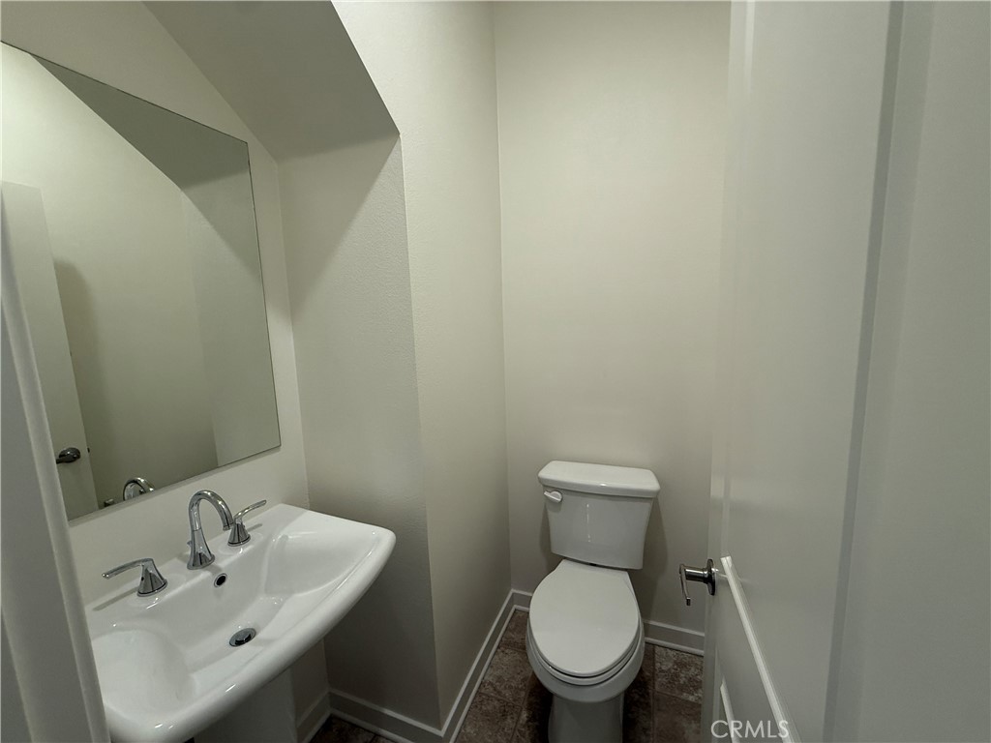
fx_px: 401
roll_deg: +3.1
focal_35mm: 14
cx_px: 496
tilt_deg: -7.8
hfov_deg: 102.1
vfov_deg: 85.7
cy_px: 372
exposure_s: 1/120
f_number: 2.2
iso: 200
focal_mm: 2.22
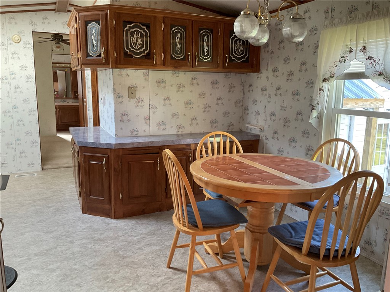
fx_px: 327
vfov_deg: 48.2
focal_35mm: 29
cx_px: 195
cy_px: 146
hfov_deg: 61.7
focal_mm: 3
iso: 160
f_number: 1.8
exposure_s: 1/60
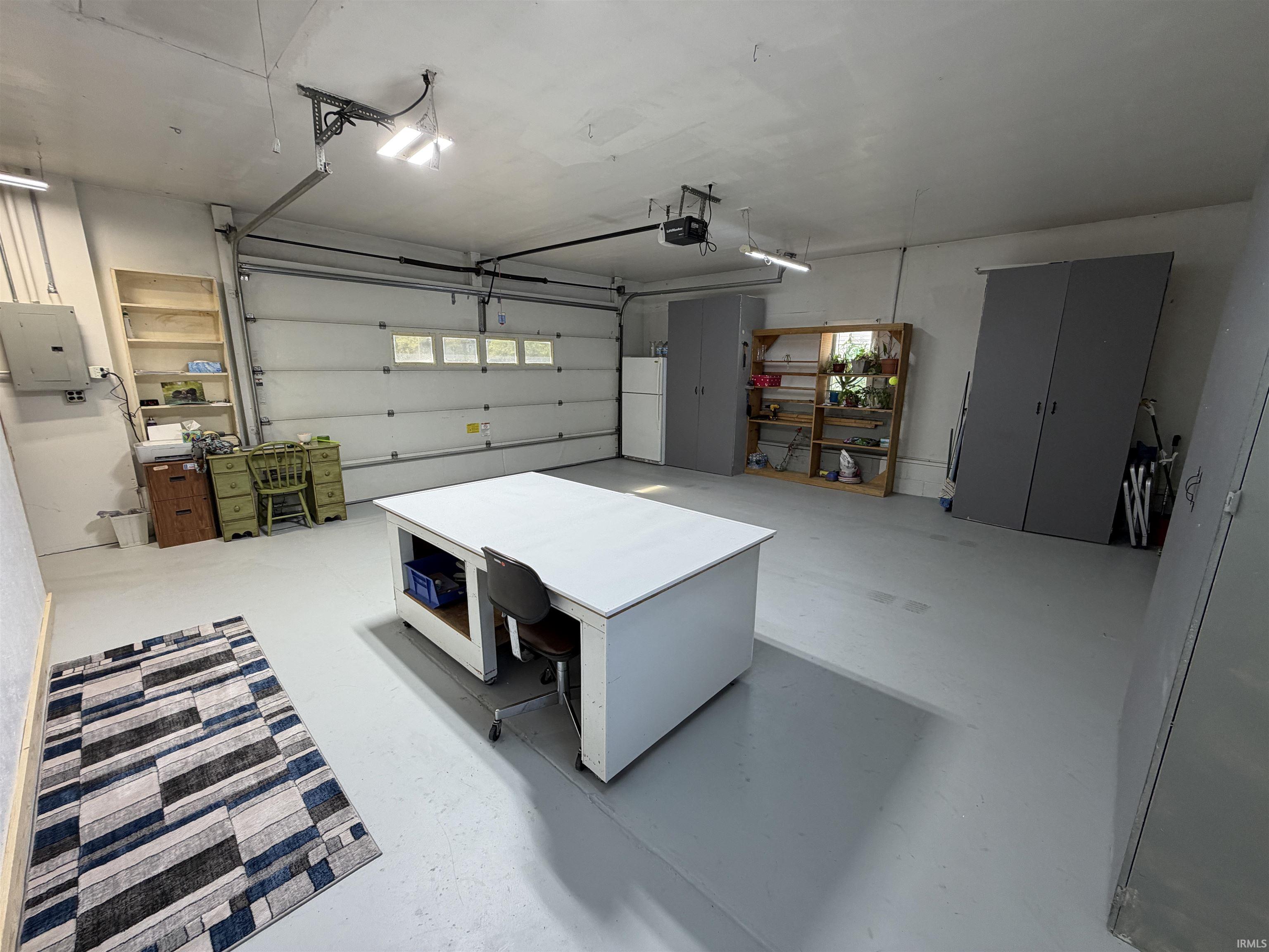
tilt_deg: -12.0
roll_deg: -0.6
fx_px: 513
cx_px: 634
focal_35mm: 14
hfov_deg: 102.1
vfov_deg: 85.7
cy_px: 476
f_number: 2.2
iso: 125
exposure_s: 1/120
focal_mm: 2.22
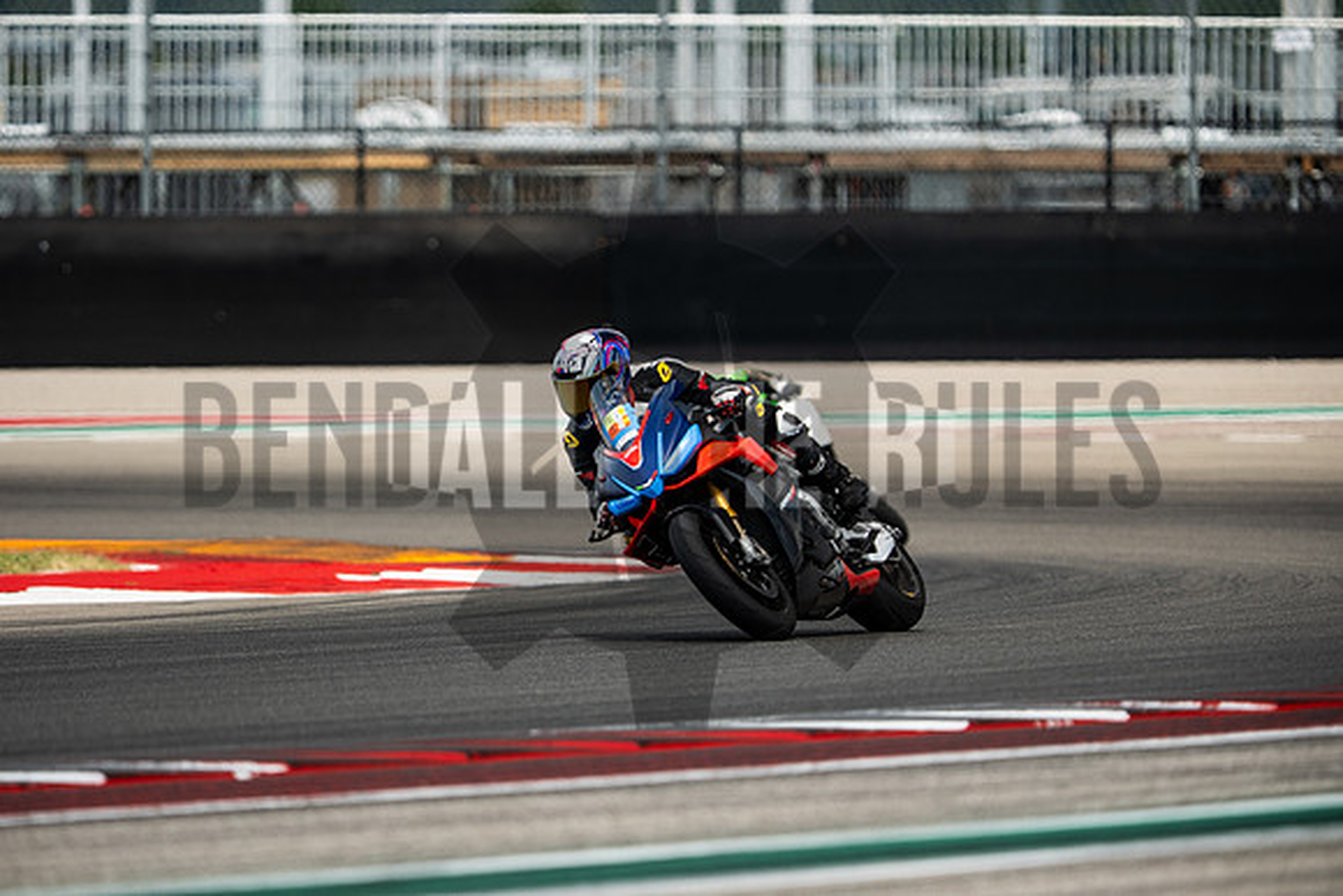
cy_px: 448
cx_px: 672
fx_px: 15671
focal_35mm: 420
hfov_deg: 4.9
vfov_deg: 3.3
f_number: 2.8
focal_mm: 280
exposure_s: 1/1600
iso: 250
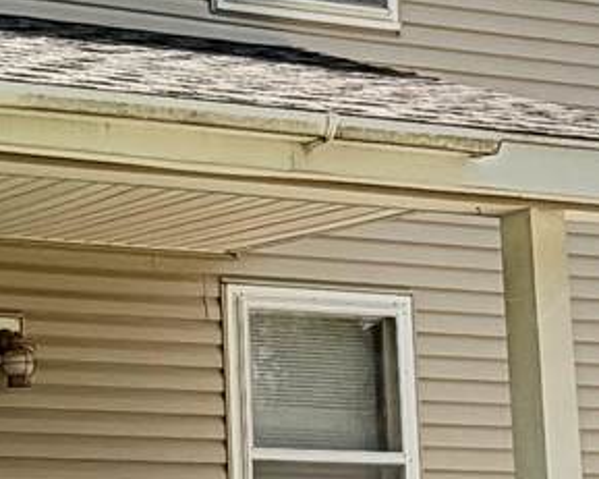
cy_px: 350
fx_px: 1932
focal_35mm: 109
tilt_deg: +7.4
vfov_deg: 14.1
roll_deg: -0.3
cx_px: -367
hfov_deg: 15.8
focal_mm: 2.22
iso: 25
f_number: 2.2
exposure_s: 1/770
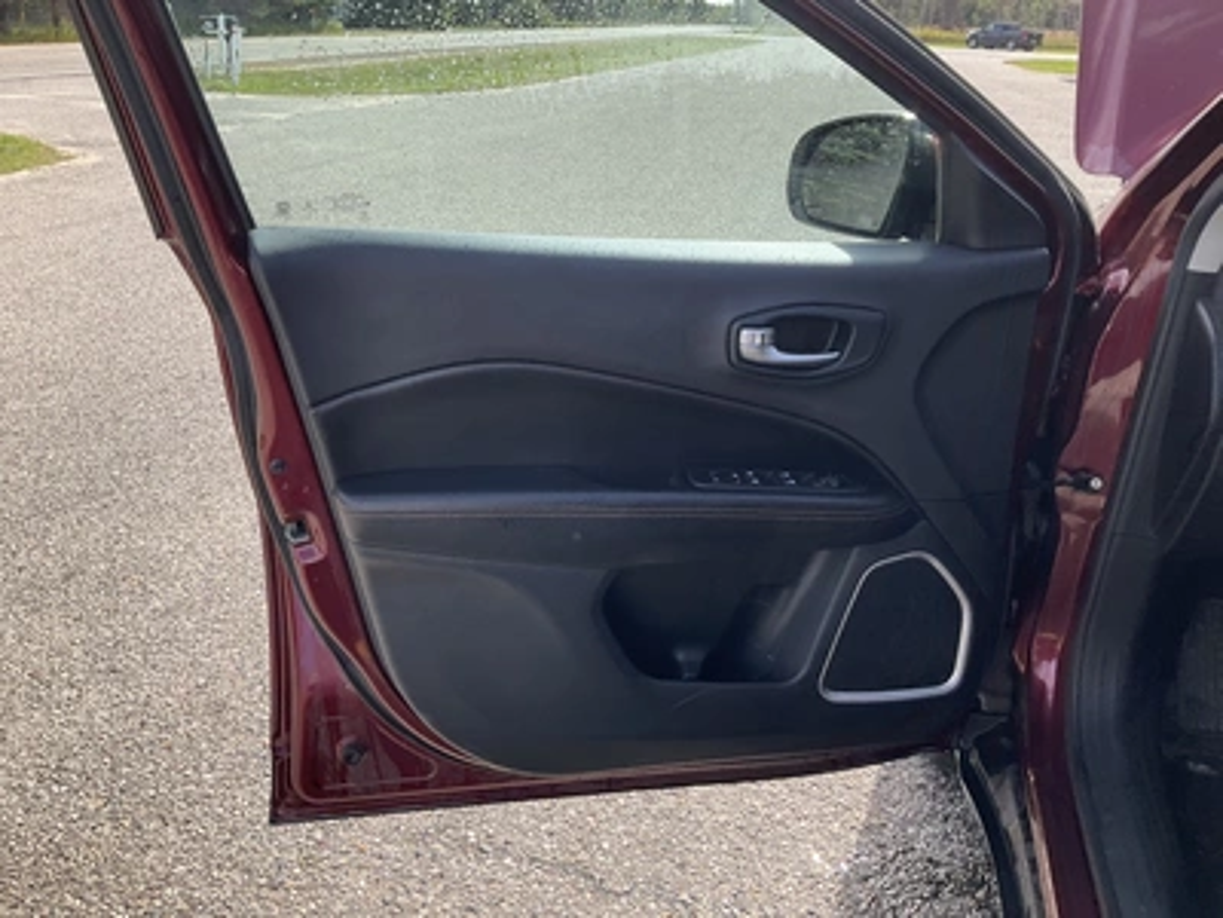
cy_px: 459
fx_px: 1025
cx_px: 612
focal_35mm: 29
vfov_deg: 48.2
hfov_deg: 61.7
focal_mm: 3
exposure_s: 1/586
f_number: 1.8
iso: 25
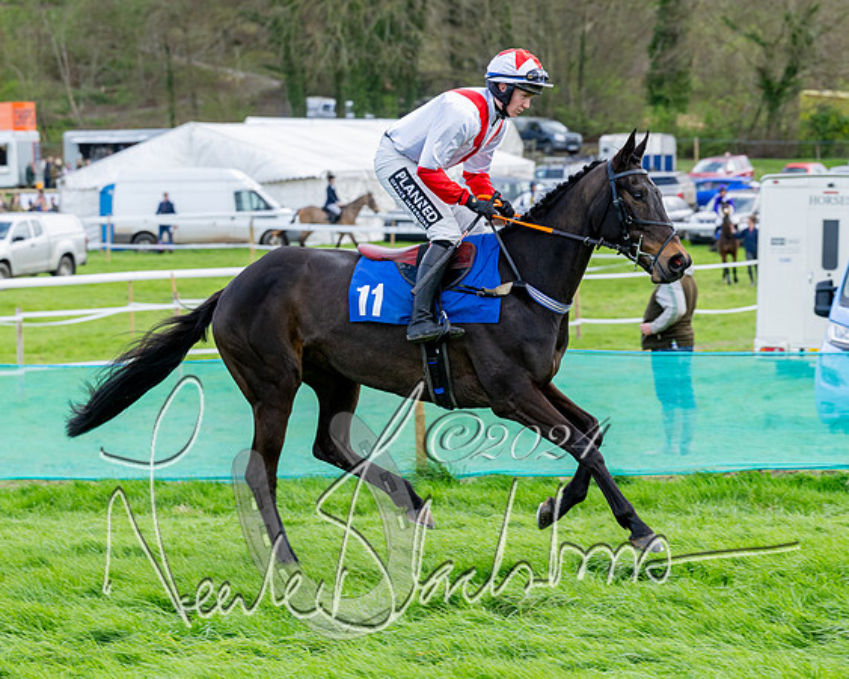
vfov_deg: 11.0
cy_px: 386
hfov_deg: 13.8
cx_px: 461
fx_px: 3519
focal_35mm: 140
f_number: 5
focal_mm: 101
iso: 400
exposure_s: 1/640
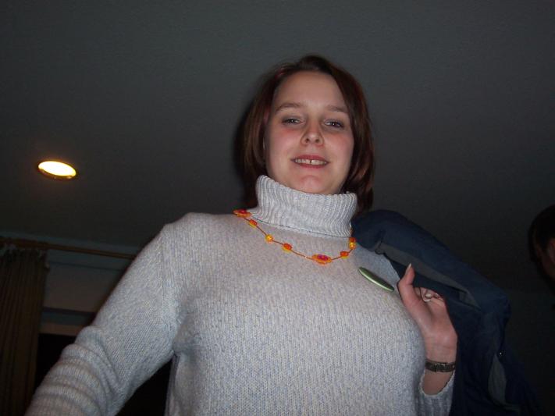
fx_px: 593
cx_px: 278
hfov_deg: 50.1
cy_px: 208
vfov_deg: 38.7
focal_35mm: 37
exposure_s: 1/60
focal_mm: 5.6
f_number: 2.8
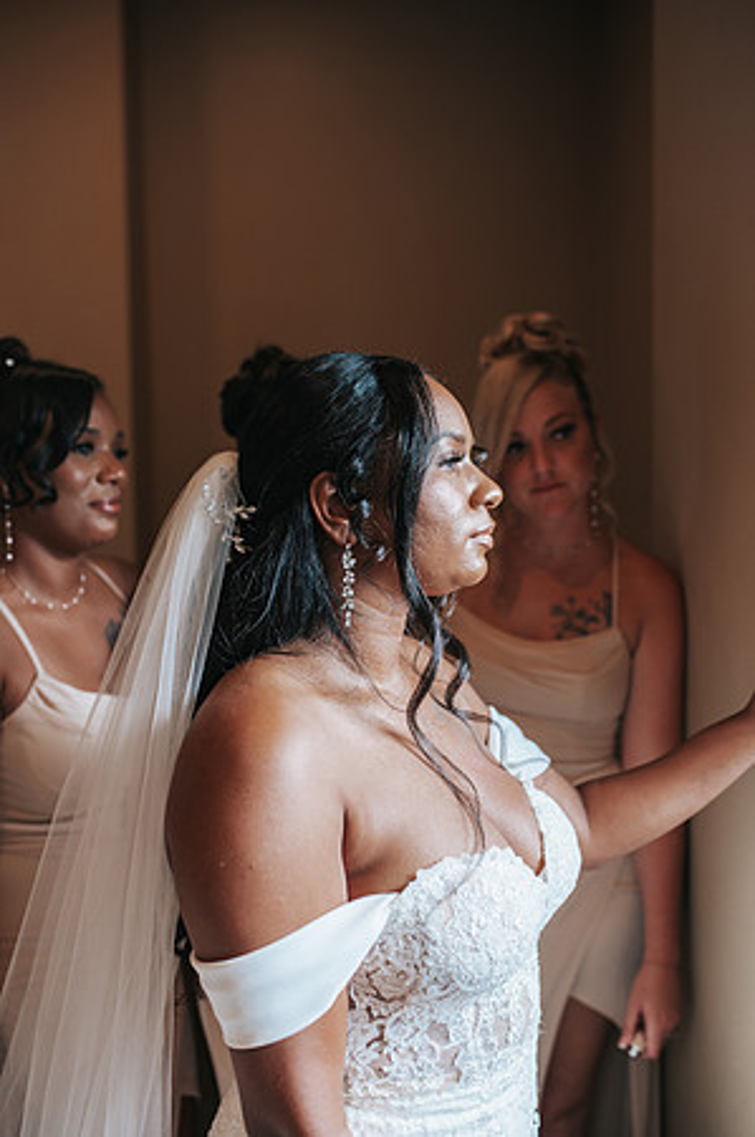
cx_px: 378
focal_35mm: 35
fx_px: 1104
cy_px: 568
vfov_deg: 54.5
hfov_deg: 37.8
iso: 320
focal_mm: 35
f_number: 2.8
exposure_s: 1/320
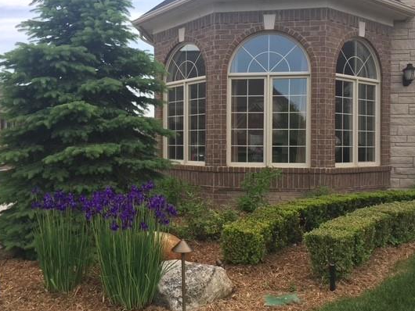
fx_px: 420
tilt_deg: -0.4
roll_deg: -0.6
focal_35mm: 35
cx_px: 194
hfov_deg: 52.6
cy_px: 148
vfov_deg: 40.7
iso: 32
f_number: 2.2
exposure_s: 1/659
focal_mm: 4.15
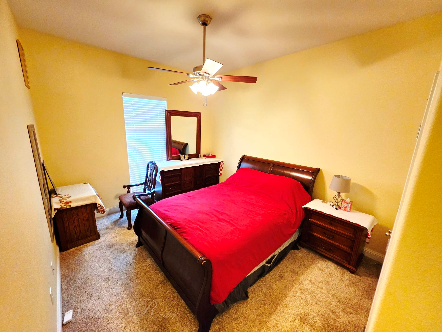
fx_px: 166
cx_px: 221
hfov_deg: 106.2
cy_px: 166
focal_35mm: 13
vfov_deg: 89.9
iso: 250
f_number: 1.9
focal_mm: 2.2
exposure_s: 1/60
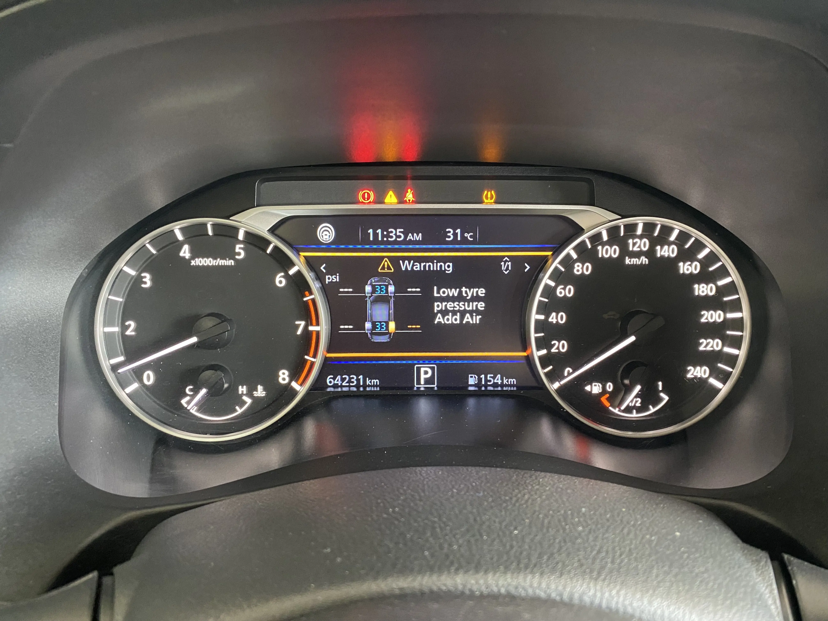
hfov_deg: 67.3
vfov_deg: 53.1
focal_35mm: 26
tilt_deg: -23.5
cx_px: 414
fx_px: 622
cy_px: 310
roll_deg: +1.1
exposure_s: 1/36
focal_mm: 4.25
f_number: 1.8
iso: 640
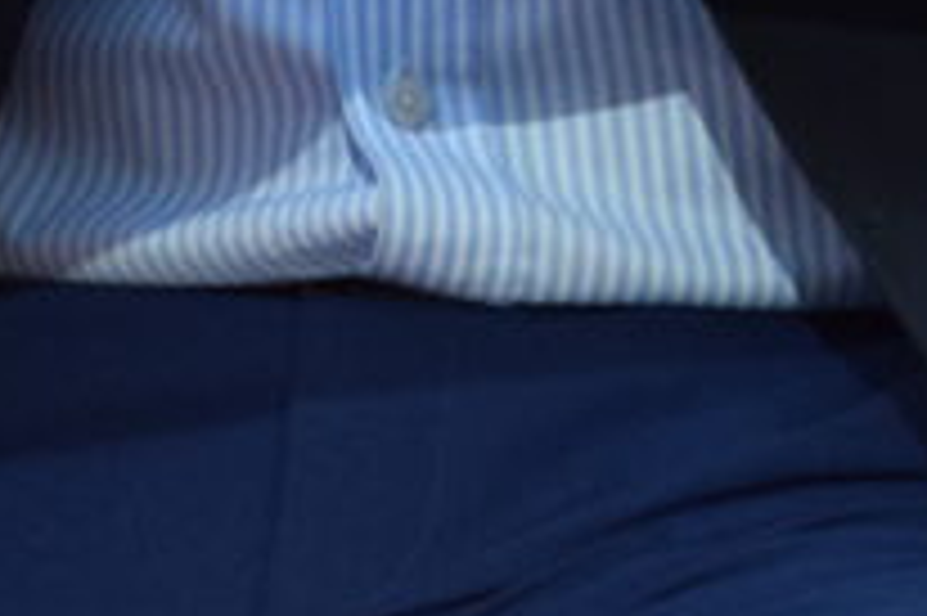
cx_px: 54
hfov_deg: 1.8
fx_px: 30224
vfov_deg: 1.2
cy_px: -1425
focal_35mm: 1175
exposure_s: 1/500
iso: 1250
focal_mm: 105
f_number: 5.6
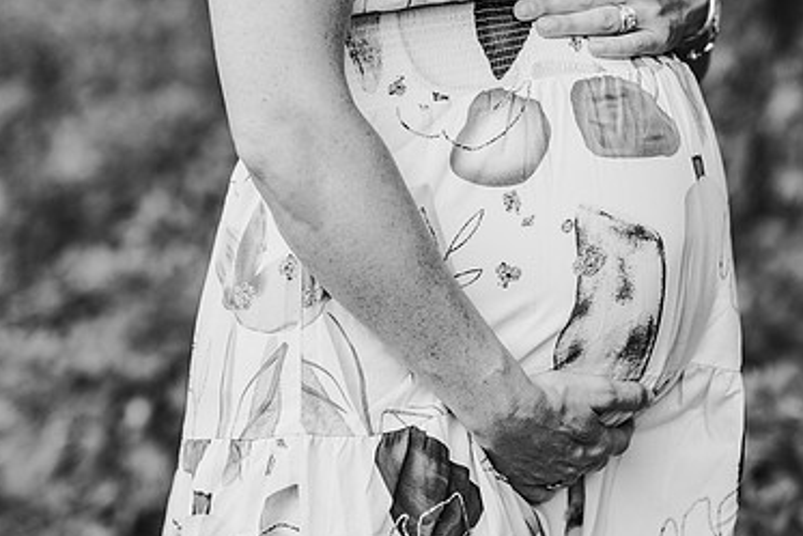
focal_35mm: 132
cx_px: 506
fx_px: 2945
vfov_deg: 10.4
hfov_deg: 15.5
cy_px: 139
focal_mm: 85
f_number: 2.5
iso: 320
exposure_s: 1/200
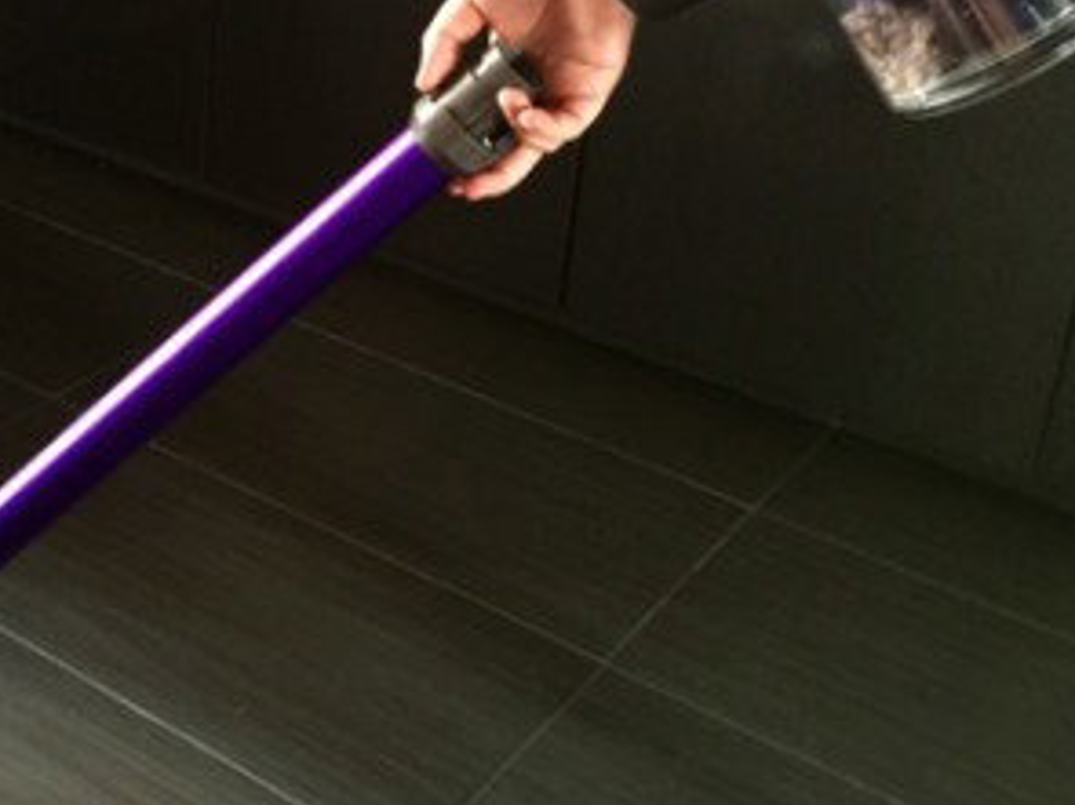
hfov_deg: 31.5
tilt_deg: -21.8
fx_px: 1832
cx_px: 160
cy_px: 171
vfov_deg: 24.4
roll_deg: -3.5
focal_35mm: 59
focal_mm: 4.15
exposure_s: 1/4
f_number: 2.2
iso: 100
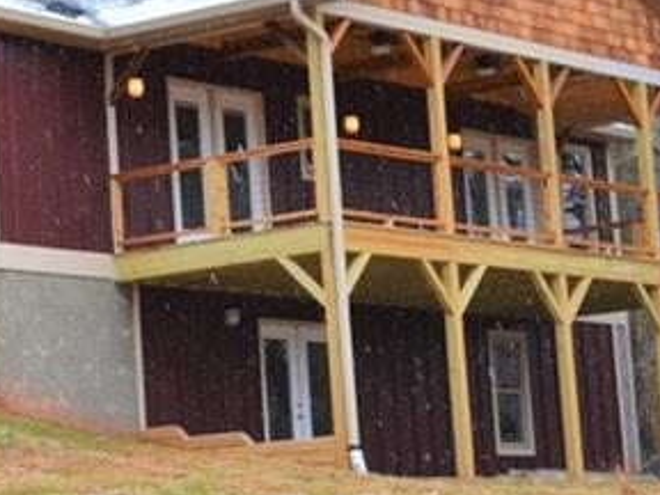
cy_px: -34
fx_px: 2835
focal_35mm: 149
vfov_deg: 9.9
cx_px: 78
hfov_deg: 13.2
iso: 160
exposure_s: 1/125
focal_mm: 29
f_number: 5.6
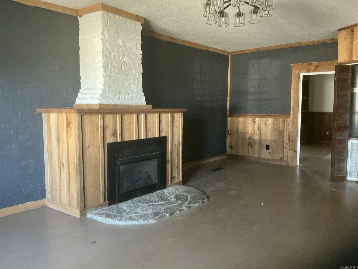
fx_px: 290
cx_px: 179
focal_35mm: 28
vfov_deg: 49.7
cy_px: 134
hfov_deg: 63.4
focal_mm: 3
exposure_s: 1/30
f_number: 1.8
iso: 500
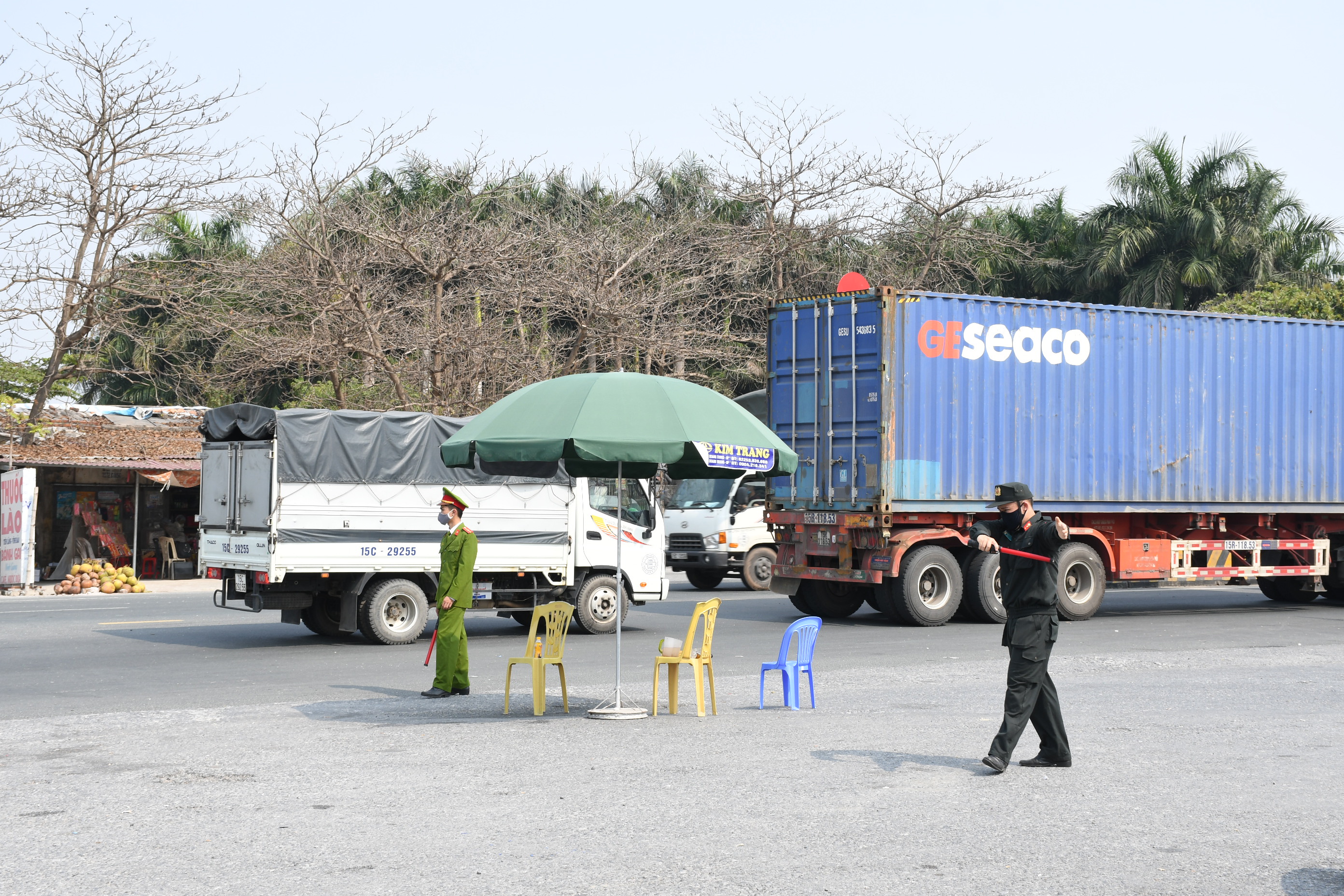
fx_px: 1960
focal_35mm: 52
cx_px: 672
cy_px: 448
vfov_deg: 25.8
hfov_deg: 37.9
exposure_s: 1/200
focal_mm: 35
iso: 160
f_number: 10
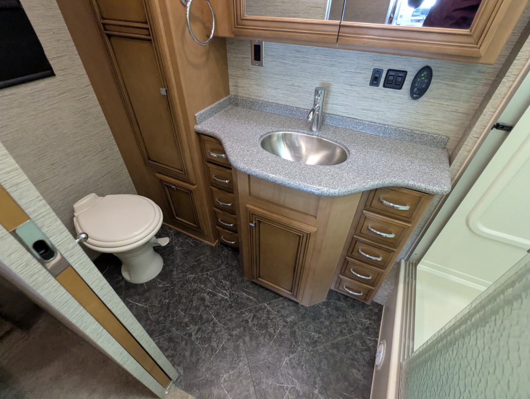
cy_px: 200
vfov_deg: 78.2
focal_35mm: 16
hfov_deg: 94.4
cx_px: 265
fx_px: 245
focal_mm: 2.35
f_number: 2.2
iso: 532
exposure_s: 1/44.9
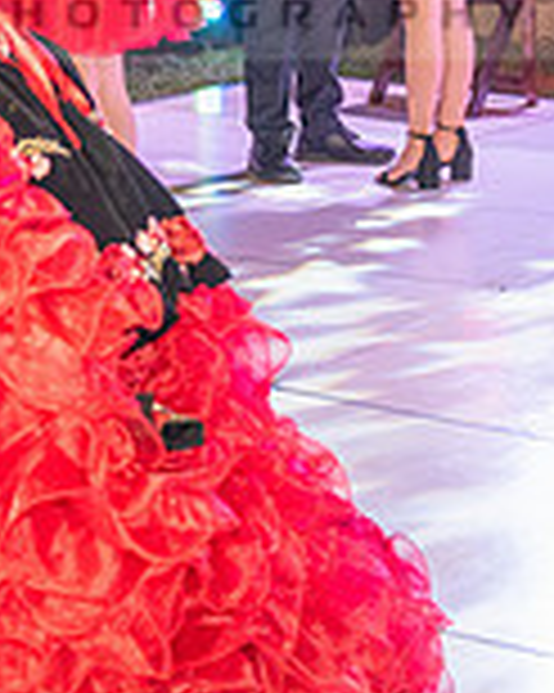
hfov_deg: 12.1
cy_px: -47
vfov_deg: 14.8
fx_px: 2605
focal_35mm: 127
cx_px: 185
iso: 1600
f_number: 3.2
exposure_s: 1/100
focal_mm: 36
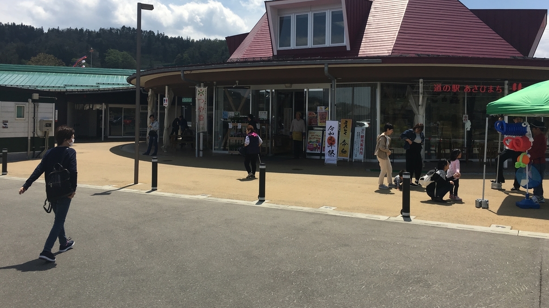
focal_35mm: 32
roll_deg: +0.0
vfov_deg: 36.4
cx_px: 275
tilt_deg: +1.2
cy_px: 113
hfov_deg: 61.0
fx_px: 466
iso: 25
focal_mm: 4.15
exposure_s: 1/2564
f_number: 2.2
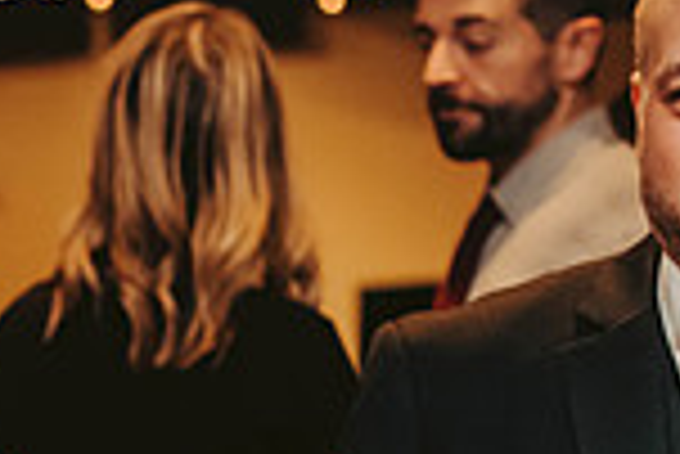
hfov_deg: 10.3
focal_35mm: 192
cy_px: 811
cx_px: -351
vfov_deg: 7.0
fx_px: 3630
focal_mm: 50
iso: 2000
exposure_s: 1/200
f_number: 3.2
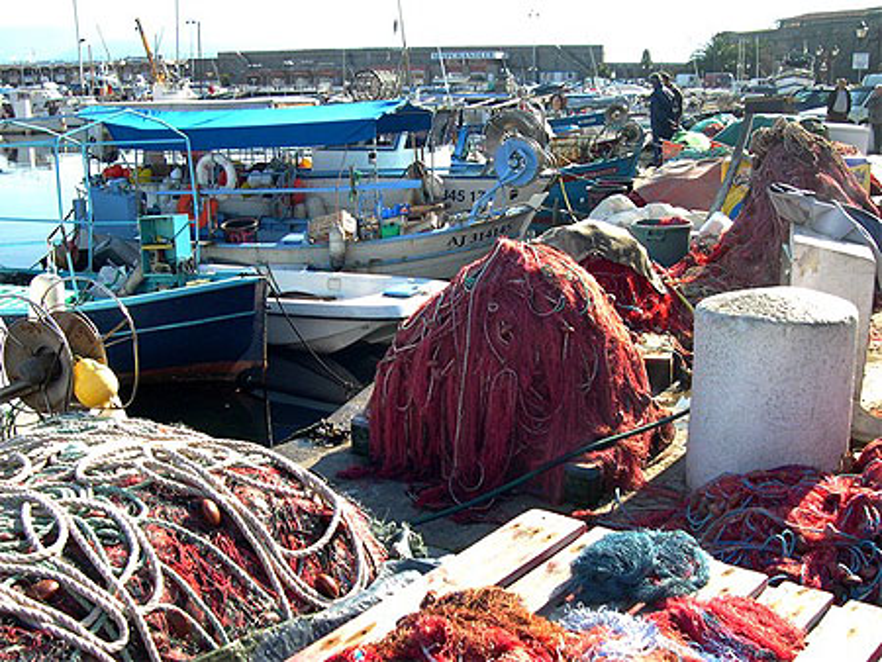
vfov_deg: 37.8
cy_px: 331
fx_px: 969
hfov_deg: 49.0
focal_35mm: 38
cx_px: 441
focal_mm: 8
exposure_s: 1/96.2
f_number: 7.6
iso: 100
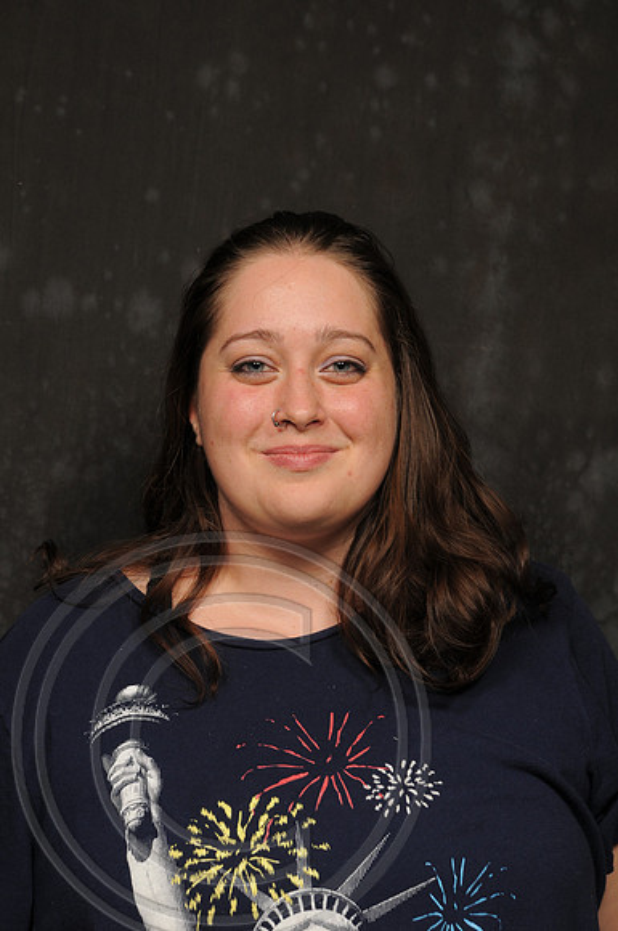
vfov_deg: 19.5
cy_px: 466
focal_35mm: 105
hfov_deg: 13.0
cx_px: 309
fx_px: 2712
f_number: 7.1
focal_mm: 70
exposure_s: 1/100
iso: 200
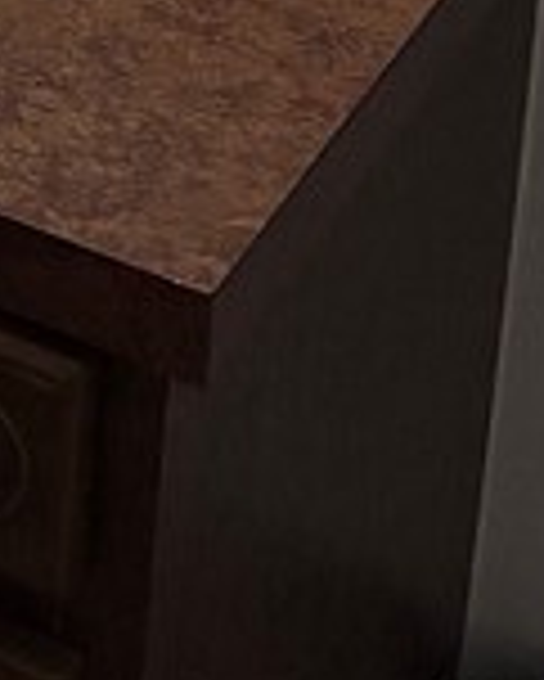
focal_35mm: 172
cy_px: -950
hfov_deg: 7.8
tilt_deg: -15.7
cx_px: -1115
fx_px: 3458
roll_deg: +0.6
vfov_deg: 9.9
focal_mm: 5.96
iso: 200
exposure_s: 1/120
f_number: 1.6
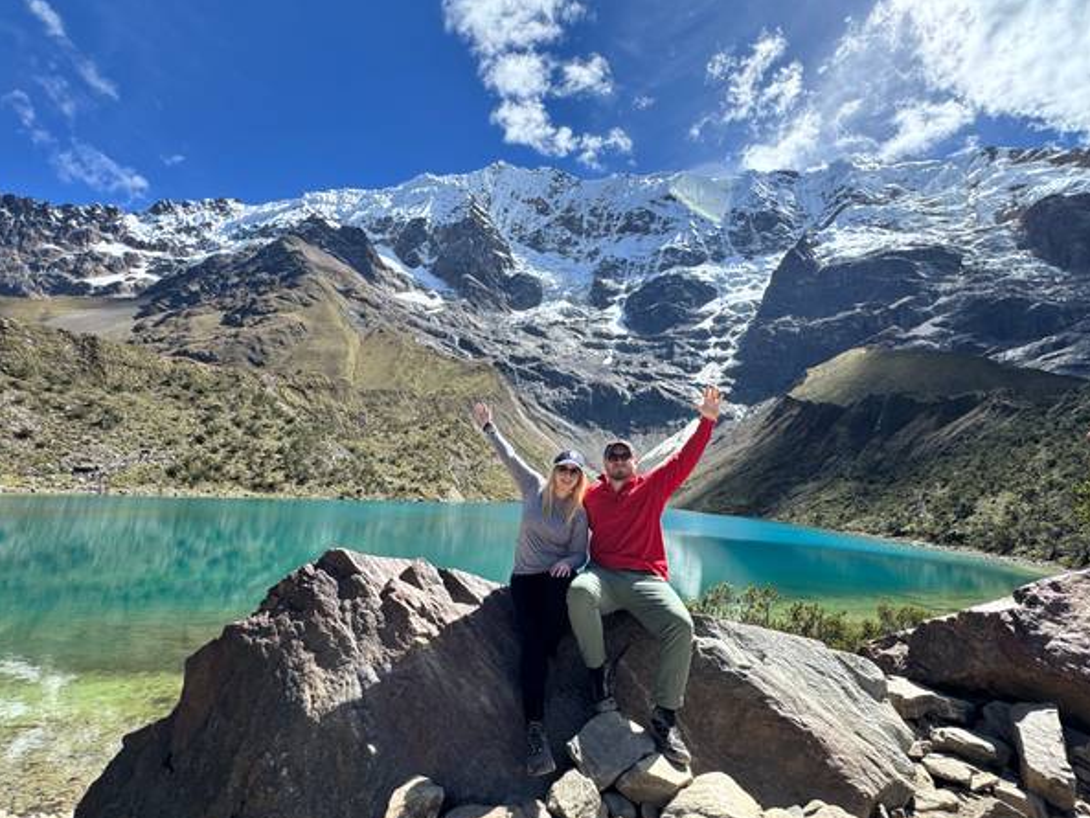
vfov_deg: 74.7
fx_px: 535
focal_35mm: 17
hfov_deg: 91.0
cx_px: 557
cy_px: 401
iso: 40
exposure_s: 1/944
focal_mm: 2.22
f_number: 2.2
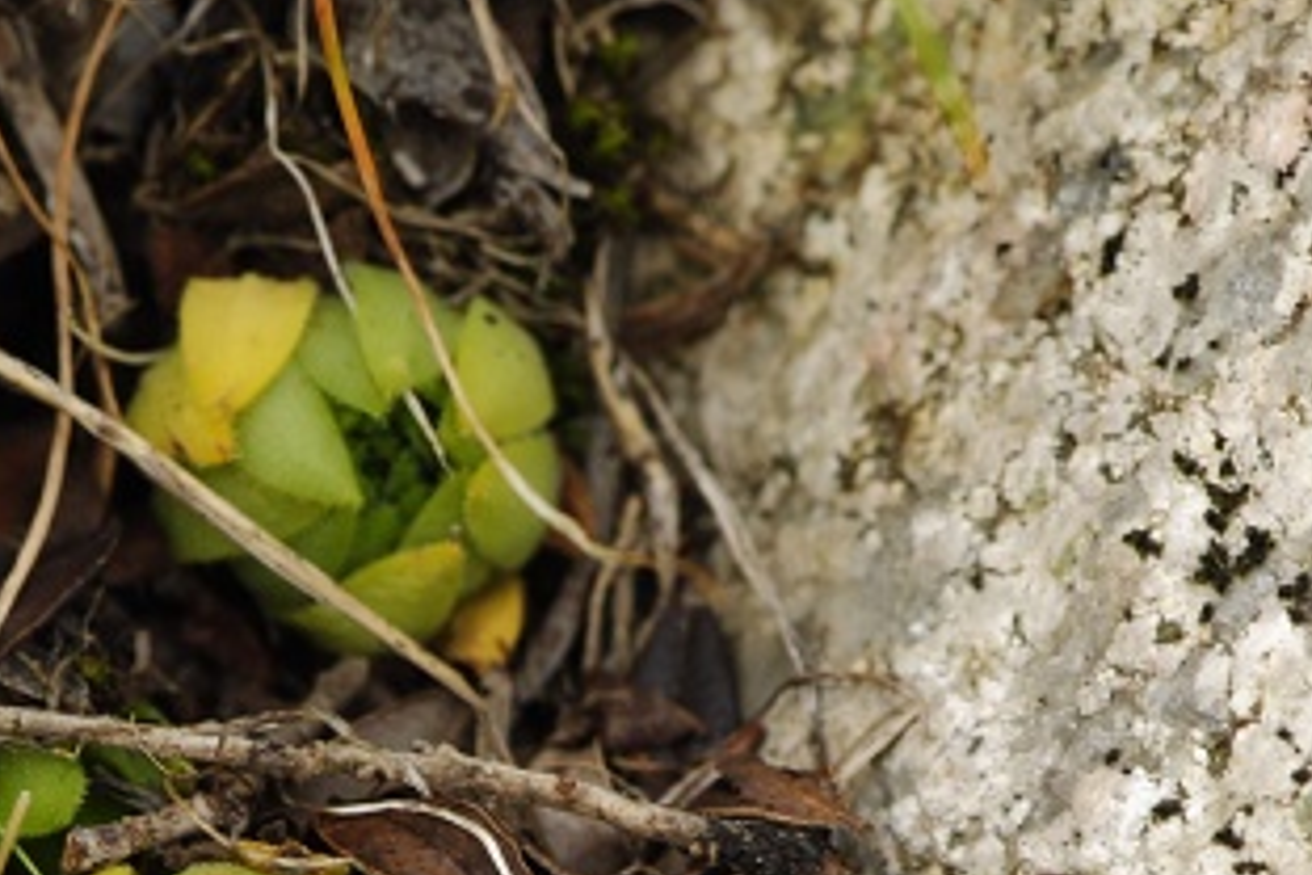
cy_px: 951
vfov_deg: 4.2
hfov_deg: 6.3
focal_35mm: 327
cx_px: 526
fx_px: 11927
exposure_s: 1/50
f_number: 7.1
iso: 100
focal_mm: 85
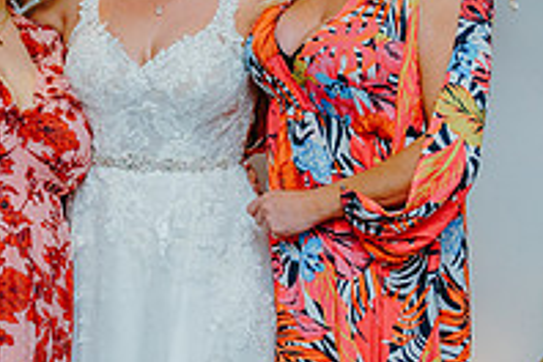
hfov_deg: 18.1
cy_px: 131
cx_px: 97
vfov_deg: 12.2
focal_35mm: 112
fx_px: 1689
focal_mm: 34
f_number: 2.8
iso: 2500
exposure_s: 1/200
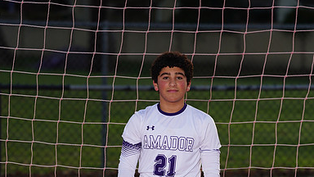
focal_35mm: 362
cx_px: 157
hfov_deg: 6.0
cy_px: 216
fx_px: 3014
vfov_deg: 3.4
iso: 320
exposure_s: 1/250
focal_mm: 229
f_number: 5.6
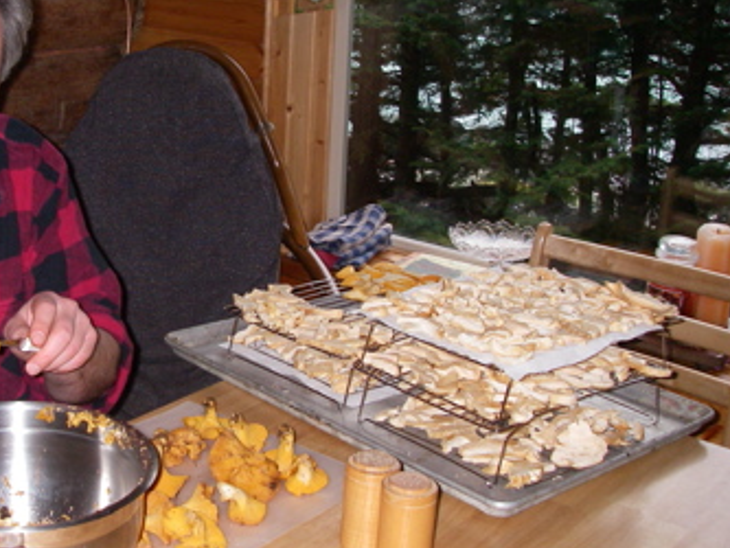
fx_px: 1202
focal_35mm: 57
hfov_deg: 33.3
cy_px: 249
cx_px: 210
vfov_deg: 25.7
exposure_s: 1/40
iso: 200
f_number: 3.3
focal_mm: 6.3
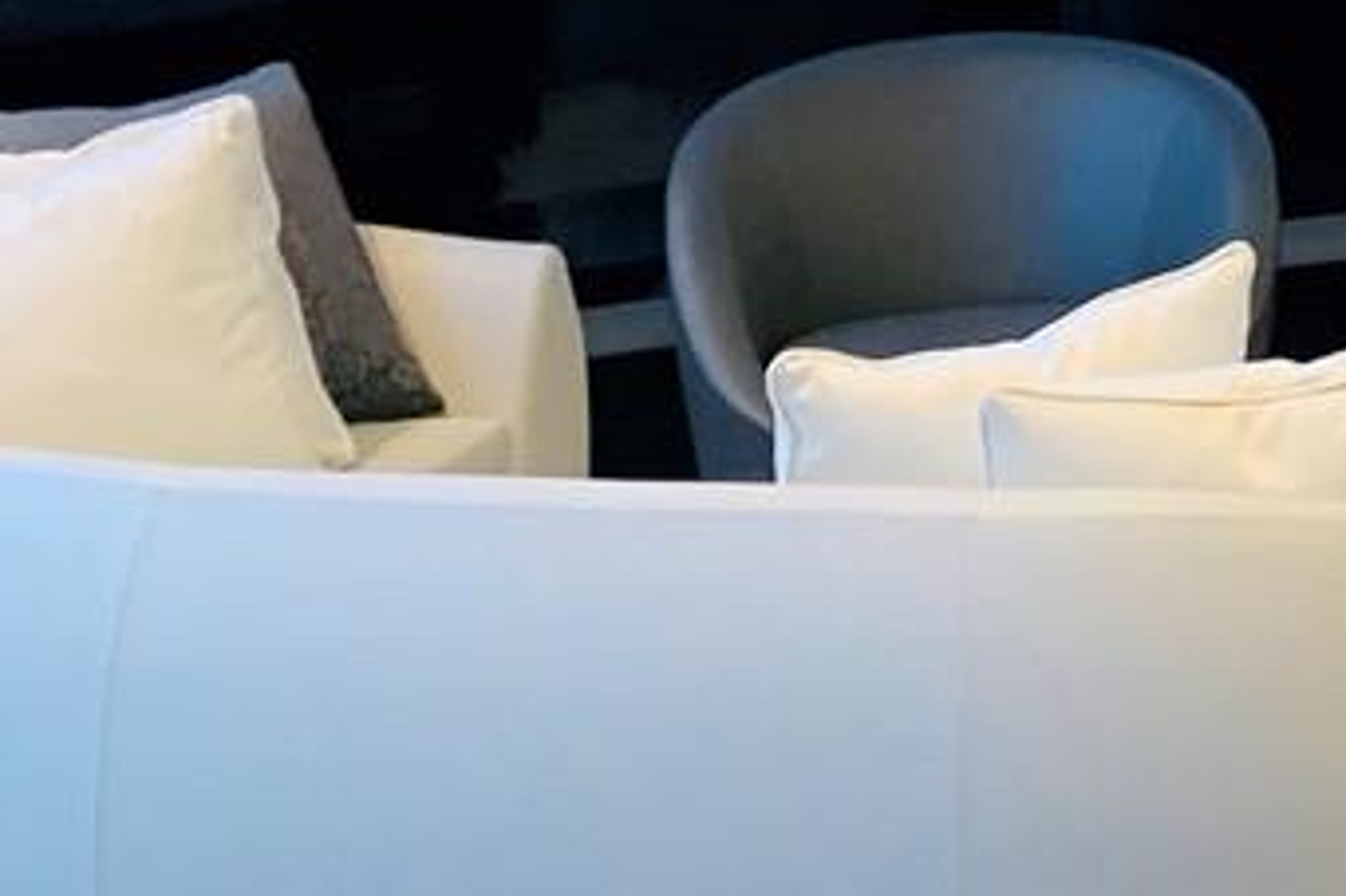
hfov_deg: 14.9
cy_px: -501
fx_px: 4746
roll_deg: +1.4
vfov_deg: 10.4
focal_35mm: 127
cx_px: 2053
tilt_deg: -0.4
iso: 160
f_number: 1.8
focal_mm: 4.25
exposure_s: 1/60
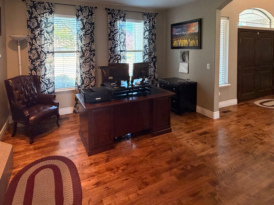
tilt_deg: -1.2
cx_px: 124
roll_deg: +0.4
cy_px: 55
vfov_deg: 60.5
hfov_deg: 78.8
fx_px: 166
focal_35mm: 21
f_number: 2.2
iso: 400
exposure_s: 1/60
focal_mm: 2.22
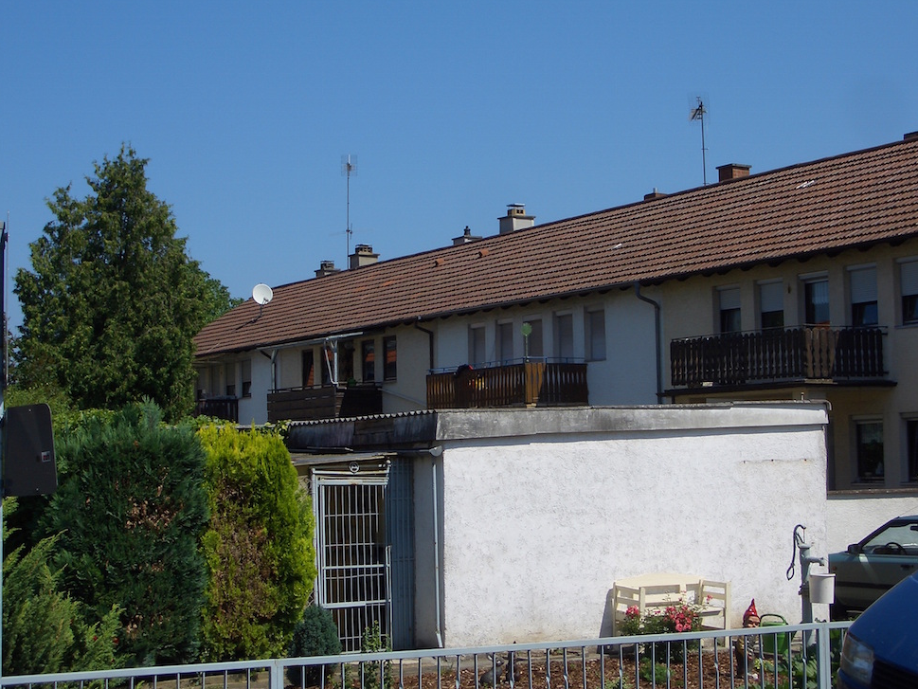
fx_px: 1697
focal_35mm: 64
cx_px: 470
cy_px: 353
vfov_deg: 22.9
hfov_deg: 30.3
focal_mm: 10.2
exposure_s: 1/400
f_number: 5.6
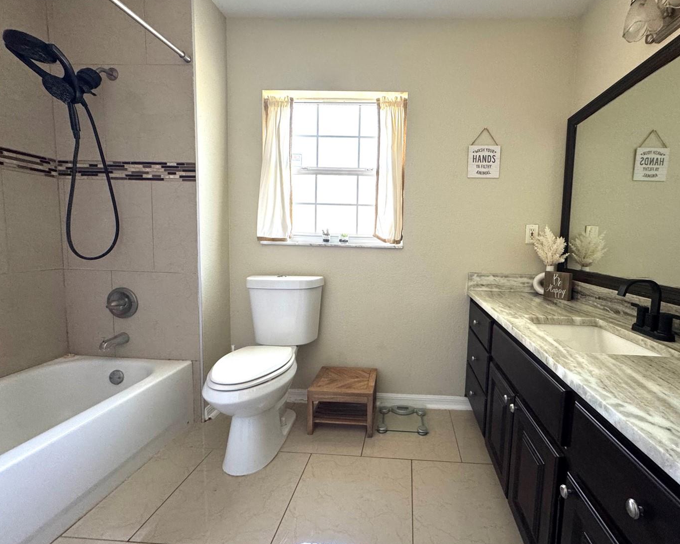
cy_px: 267
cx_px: 394
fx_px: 322
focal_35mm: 16
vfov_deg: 80.3
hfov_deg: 92.4
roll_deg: -1.8
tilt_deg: -4.9
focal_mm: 2.22
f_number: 2.2
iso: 200
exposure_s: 1/99
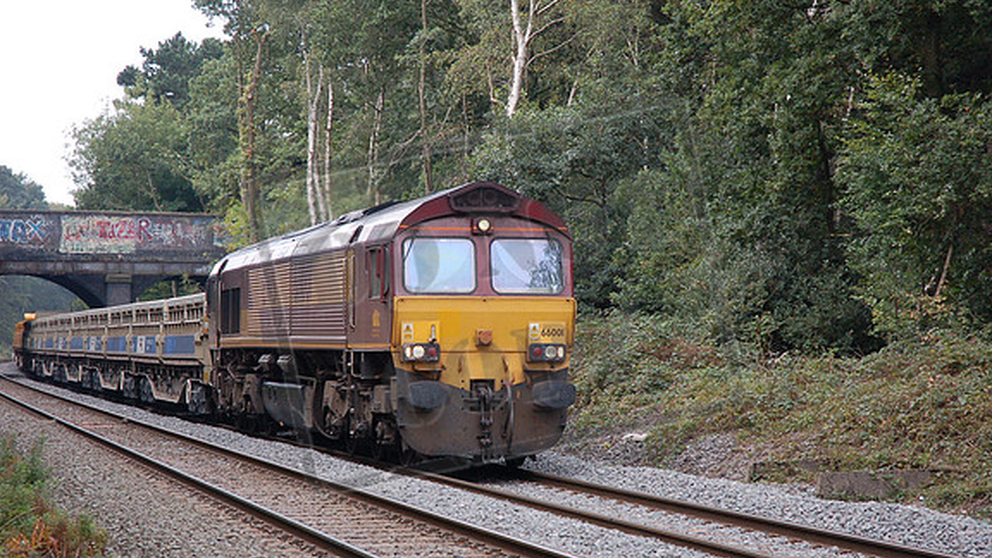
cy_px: 298
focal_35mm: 98
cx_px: 496
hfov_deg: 21.8
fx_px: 2578
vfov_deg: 12.4
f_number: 4.5
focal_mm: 62
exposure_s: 1/400
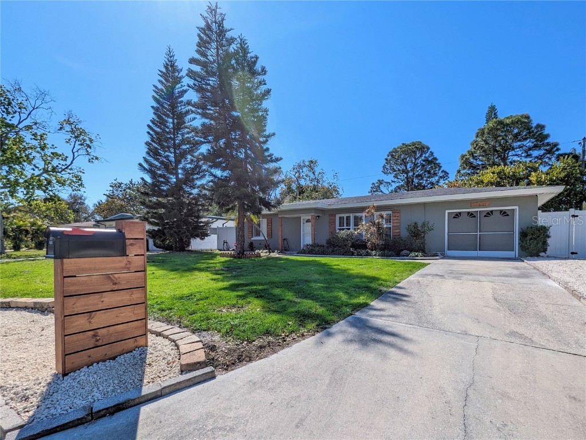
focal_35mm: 13
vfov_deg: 89.9
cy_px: 220
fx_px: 220
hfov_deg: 106.2
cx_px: 293
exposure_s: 1/2083
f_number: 2.2
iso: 48
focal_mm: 1.95
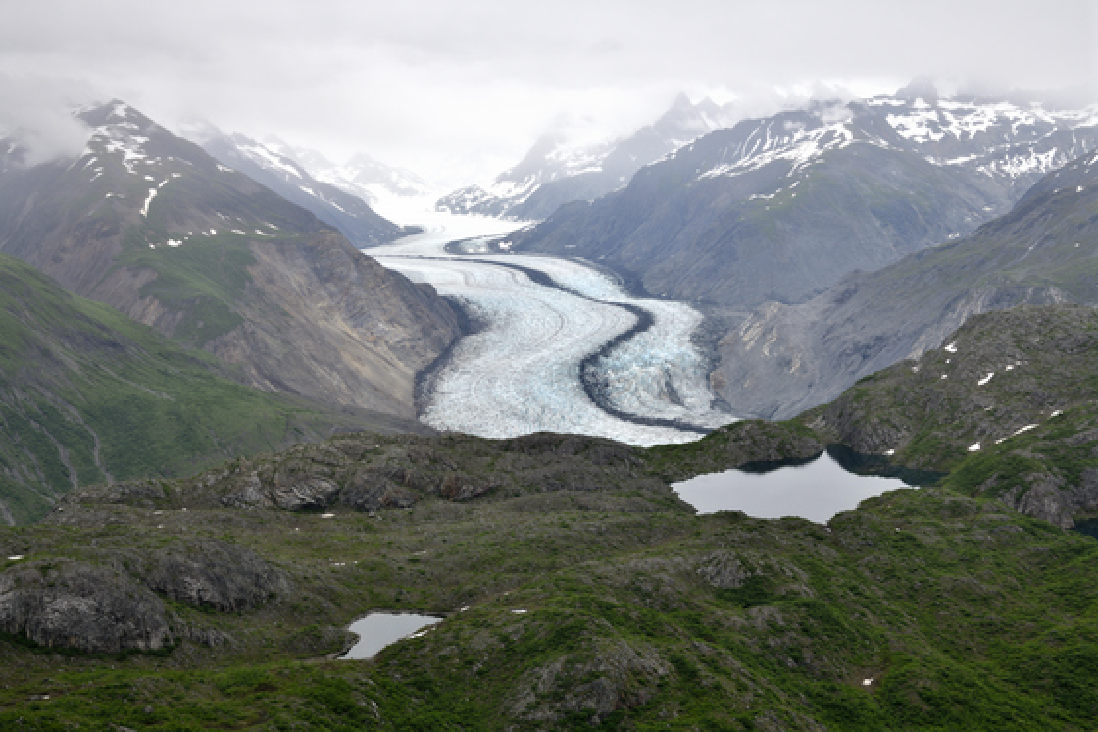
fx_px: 1463
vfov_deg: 28.1
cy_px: 366
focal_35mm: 48
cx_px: 549
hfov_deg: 41.1
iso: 64
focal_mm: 48
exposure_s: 1/80
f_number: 11
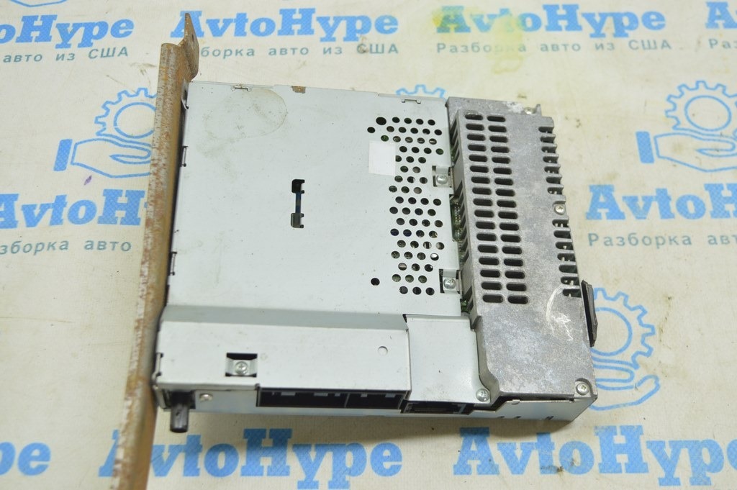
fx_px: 920
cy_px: 245
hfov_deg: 43.6
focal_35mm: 45
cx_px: 368
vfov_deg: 29.8
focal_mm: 30
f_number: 5.6
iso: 400
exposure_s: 1/20
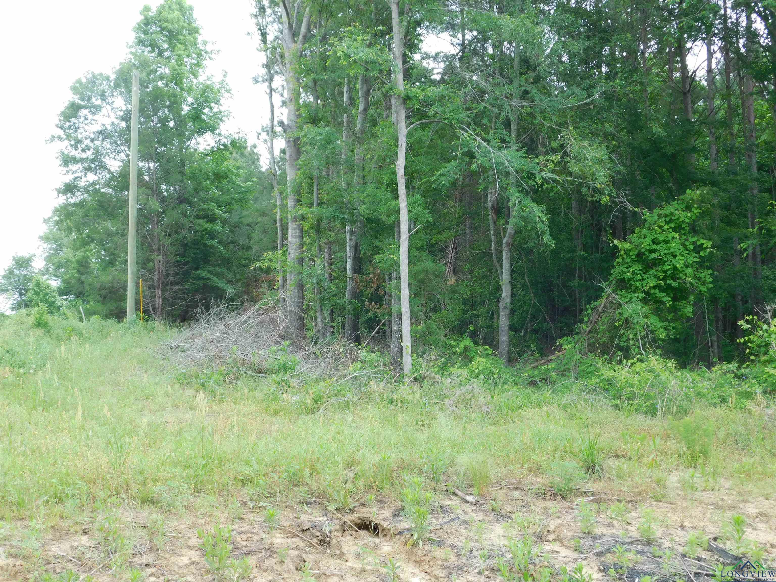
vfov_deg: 36.0
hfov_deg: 46.8
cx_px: 388
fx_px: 897
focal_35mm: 40
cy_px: 291
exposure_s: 1/60
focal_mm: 7.1
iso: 125
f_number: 3.6
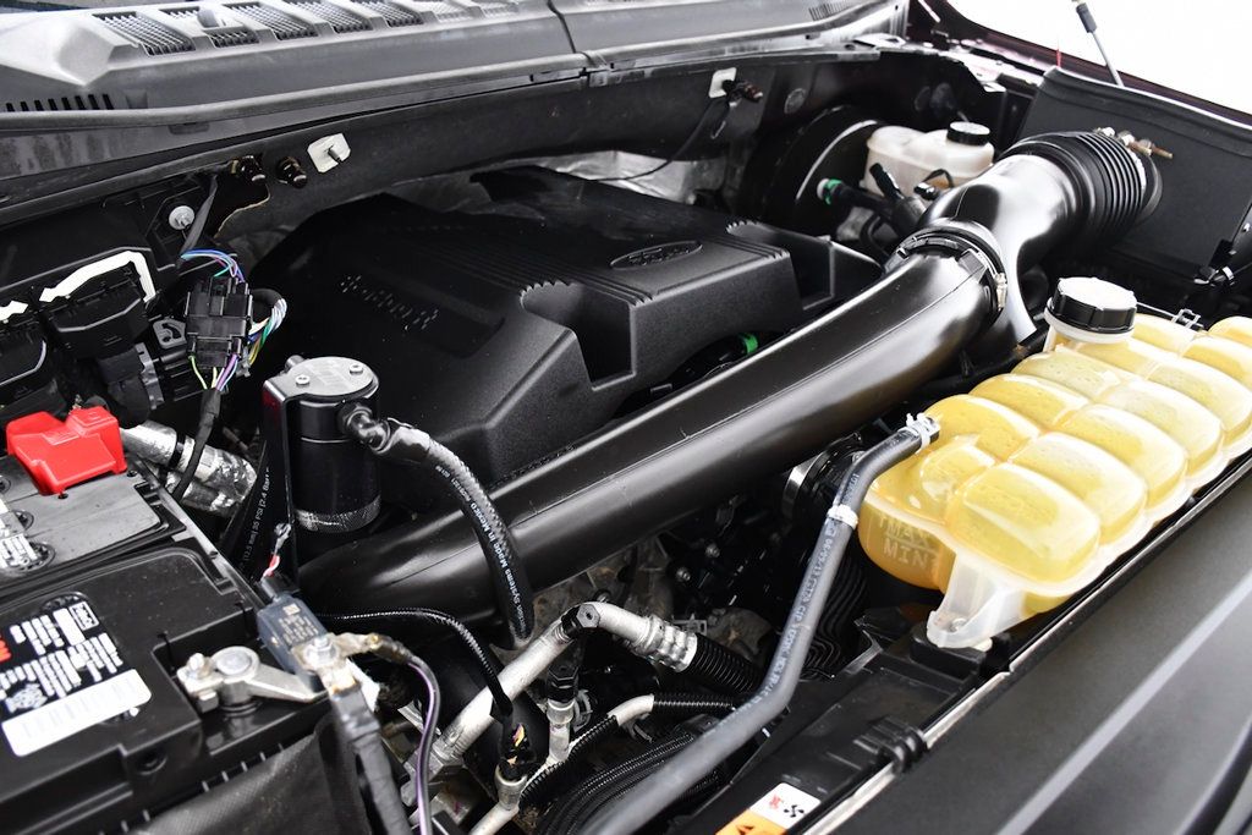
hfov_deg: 61.9
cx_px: 626
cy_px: 418
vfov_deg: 43.6
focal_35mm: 30
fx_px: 1043
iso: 2500
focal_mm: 20
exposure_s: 1/80
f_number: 4
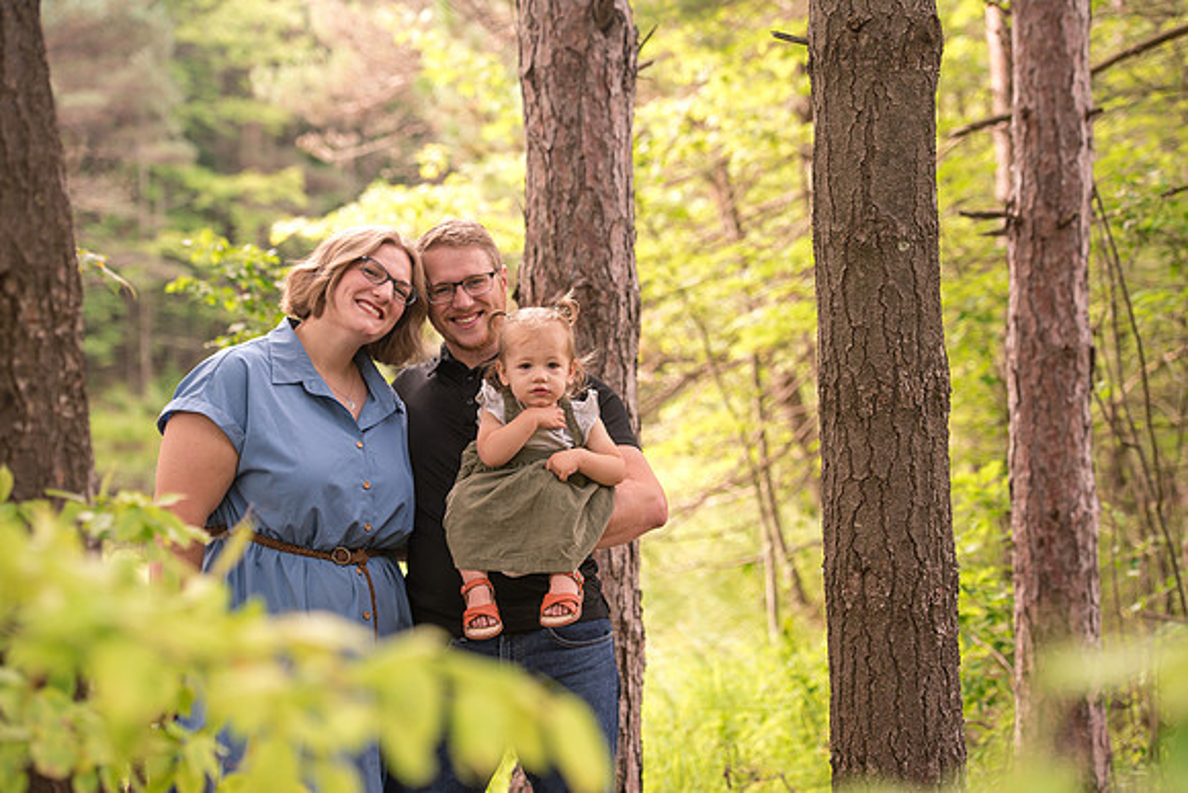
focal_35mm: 90
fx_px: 2971
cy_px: 396
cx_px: 594
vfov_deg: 15.2
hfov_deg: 22.6
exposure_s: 1/200
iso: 400
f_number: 4
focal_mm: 90
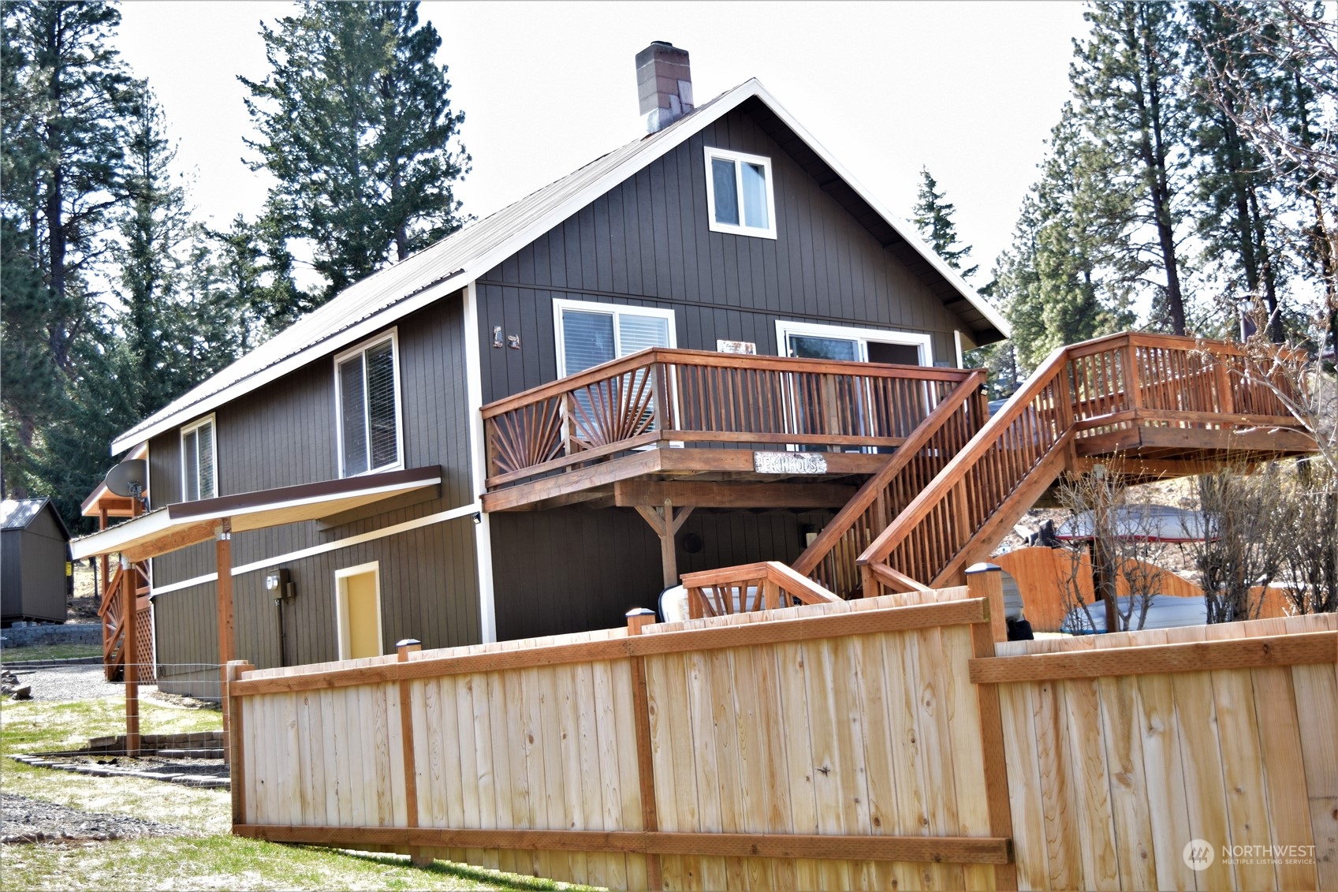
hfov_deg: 43.6
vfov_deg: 29.9
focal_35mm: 45
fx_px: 1672
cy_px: 446
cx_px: 669
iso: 200
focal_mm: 30
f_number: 4.2
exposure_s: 1/200
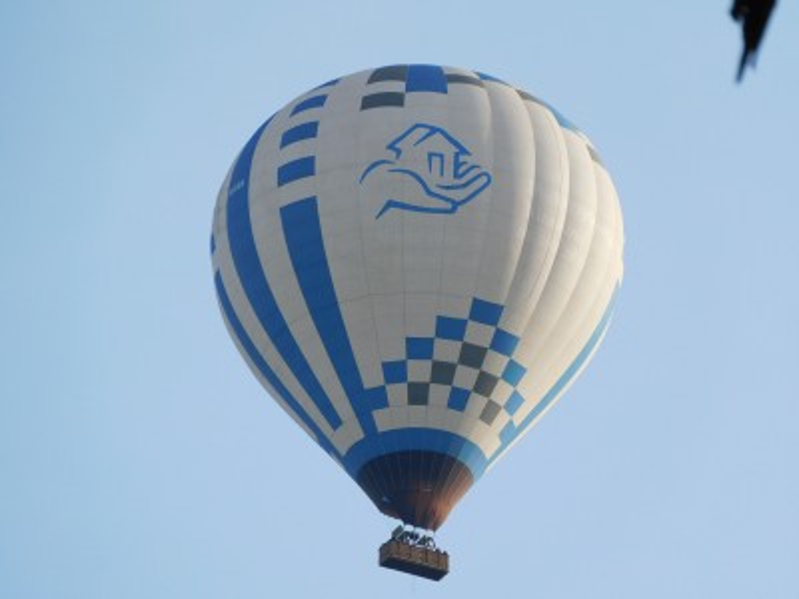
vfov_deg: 2.5
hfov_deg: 3.3
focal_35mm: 600
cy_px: 300
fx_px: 13849
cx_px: 400
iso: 125
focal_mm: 107.5
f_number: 5.6
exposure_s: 1/320
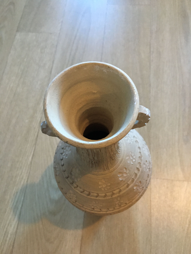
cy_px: 127
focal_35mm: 29
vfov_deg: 61.7
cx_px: 96
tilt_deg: -66.3
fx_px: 213
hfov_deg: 48.2
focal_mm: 4.15
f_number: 2.2
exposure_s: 1/17
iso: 200
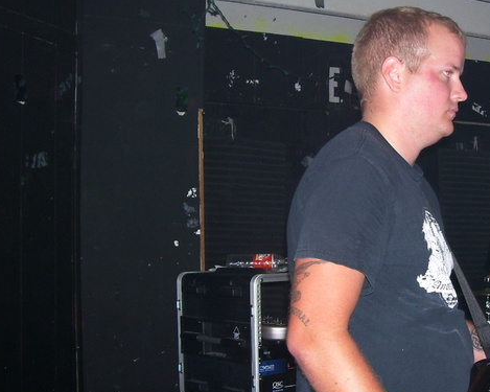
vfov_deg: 27.1
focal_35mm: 56
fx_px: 812
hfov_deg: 32.5
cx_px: 401
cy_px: 191
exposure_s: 1/60
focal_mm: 5.6
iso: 80
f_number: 2.7
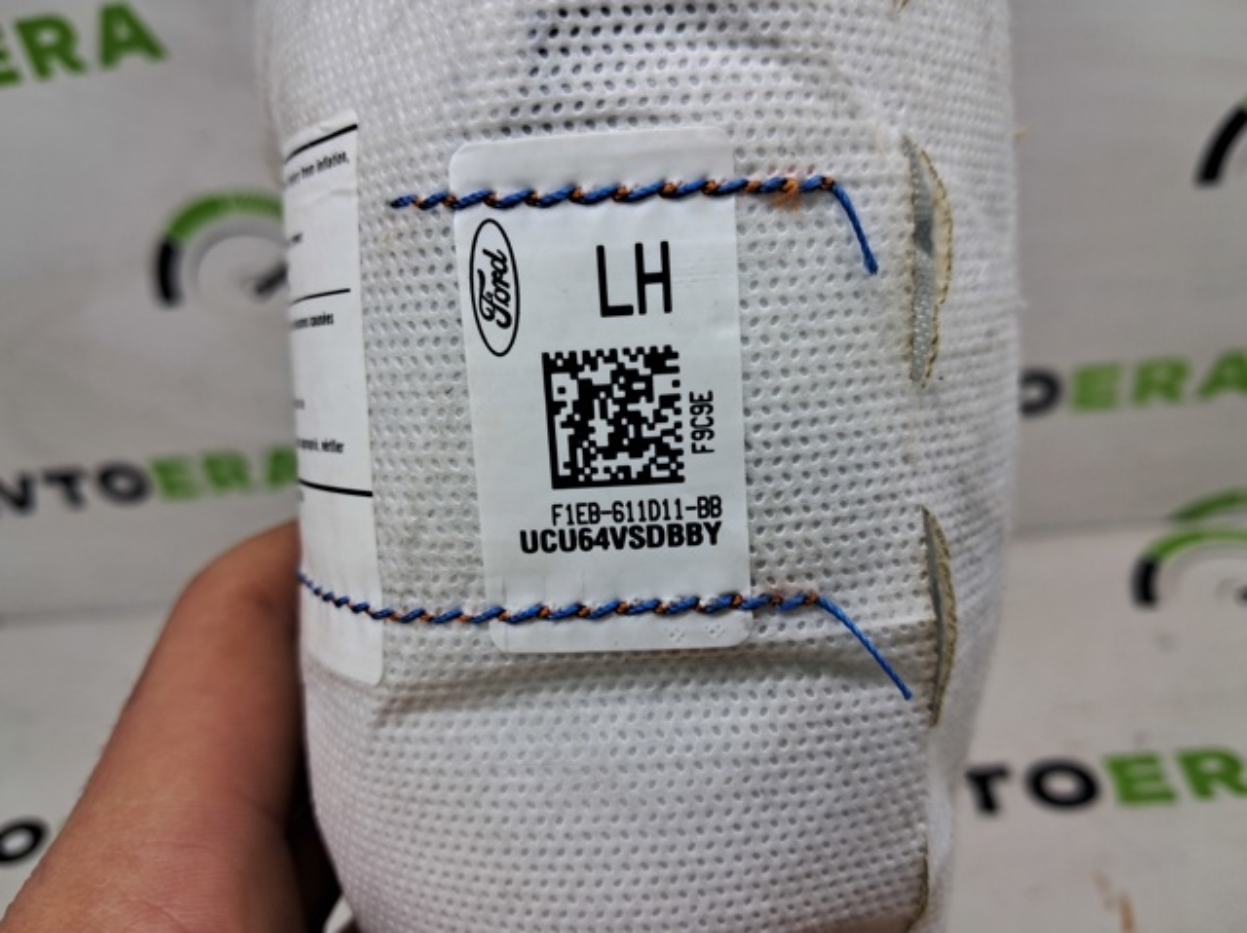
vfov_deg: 51.3
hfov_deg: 65.4
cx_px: 624
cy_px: 466
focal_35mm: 27
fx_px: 972
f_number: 1.8
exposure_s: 1/120
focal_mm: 4
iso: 50
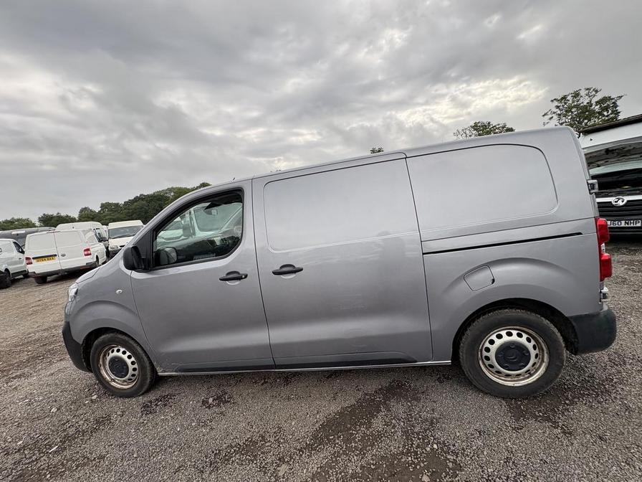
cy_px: 241
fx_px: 260
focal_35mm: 14
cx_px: 321
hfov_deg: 102.1
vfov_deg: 85.7
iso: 40
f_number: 2.2
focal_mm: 2.22
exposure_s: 1/462
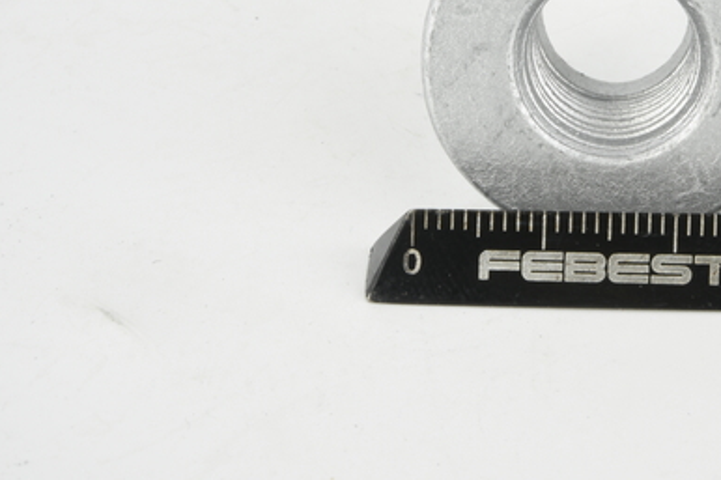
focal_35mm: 112
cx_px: 596
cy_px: 65
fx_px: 2242
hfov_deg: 18.1
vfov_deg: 12.1
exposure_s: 1/2.5
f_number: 36
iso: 100
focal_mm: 60
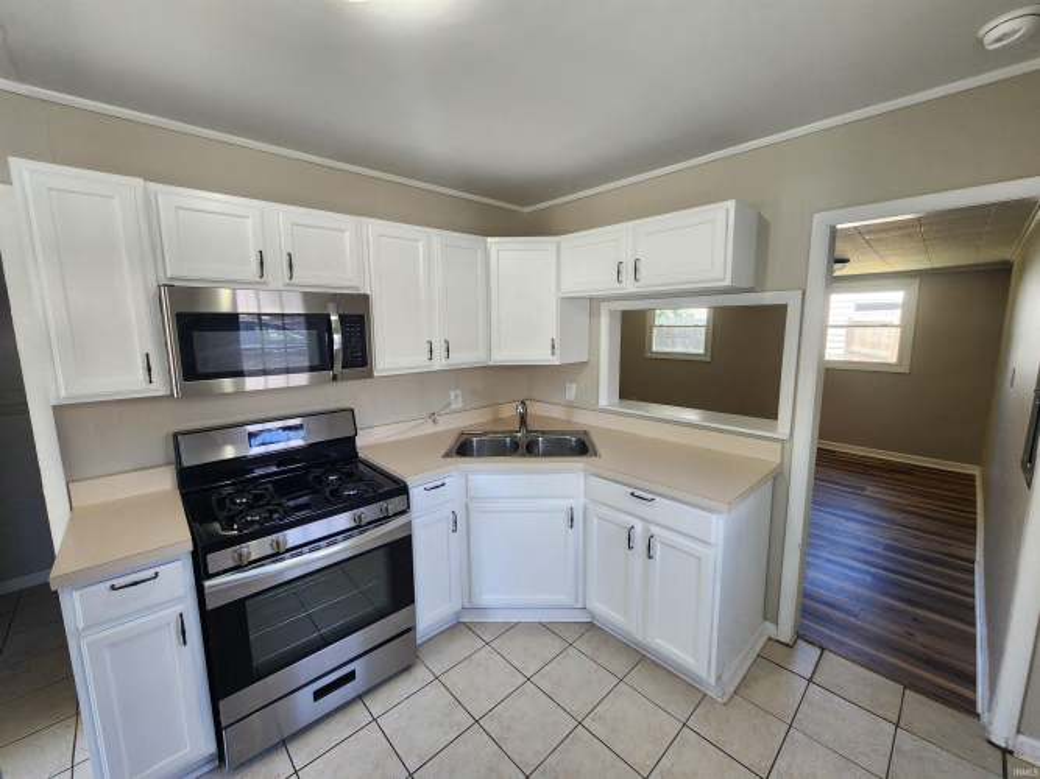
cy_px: 390
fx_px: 391
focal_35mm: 13
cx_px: 520
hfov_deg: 106.2
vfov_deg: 89.9
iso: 160
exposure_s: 1/60
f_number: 2.2
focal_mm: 2.2
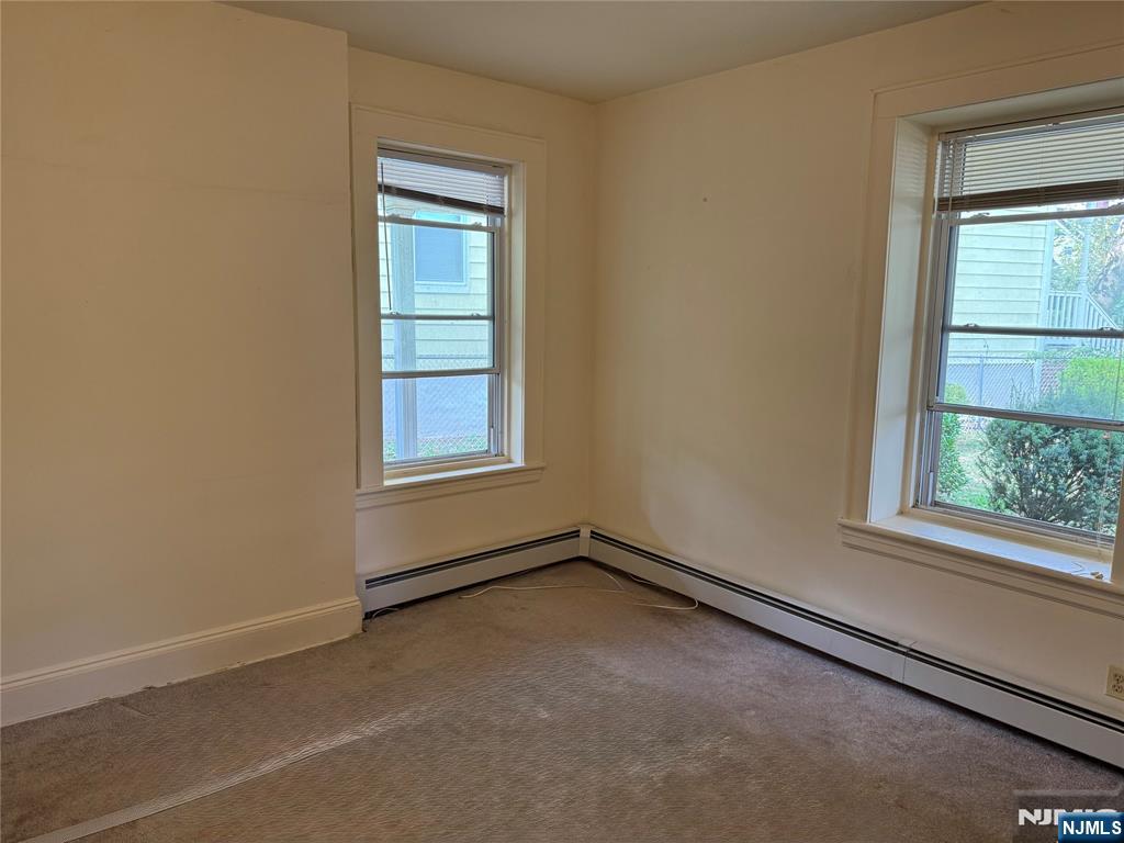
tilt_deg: -8.1
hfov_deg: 71.6
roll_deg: -1.0
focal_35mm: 24
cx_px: 562
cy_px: 422
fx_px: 779
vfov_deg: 56.8
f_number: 1.78
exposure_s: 1/112
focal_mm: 6.76
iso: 200
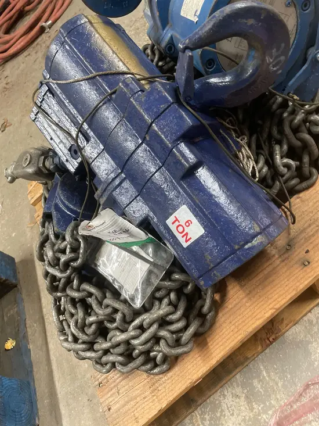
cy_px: 213
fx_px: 319
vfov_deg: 67.3
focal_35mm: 26
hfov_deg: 53.1
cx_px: 160
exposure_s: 1/60
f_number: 1.6
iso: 400
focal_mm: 4.2
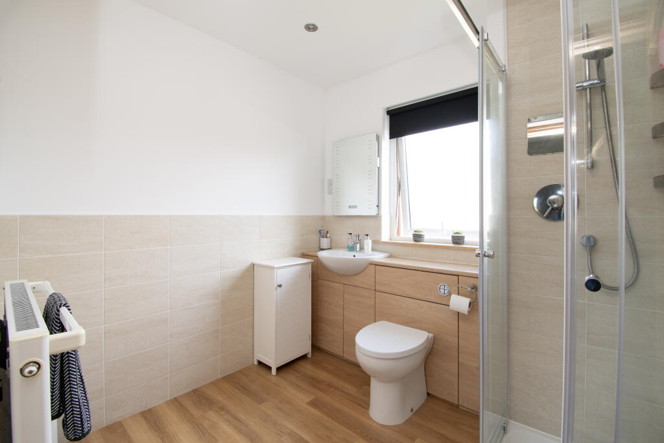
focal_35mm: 15
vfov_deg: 77.3
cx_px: 332
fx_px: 277
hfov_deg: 100.4
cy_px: 222
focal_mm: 10
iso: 250
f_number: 8
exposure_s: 1/15
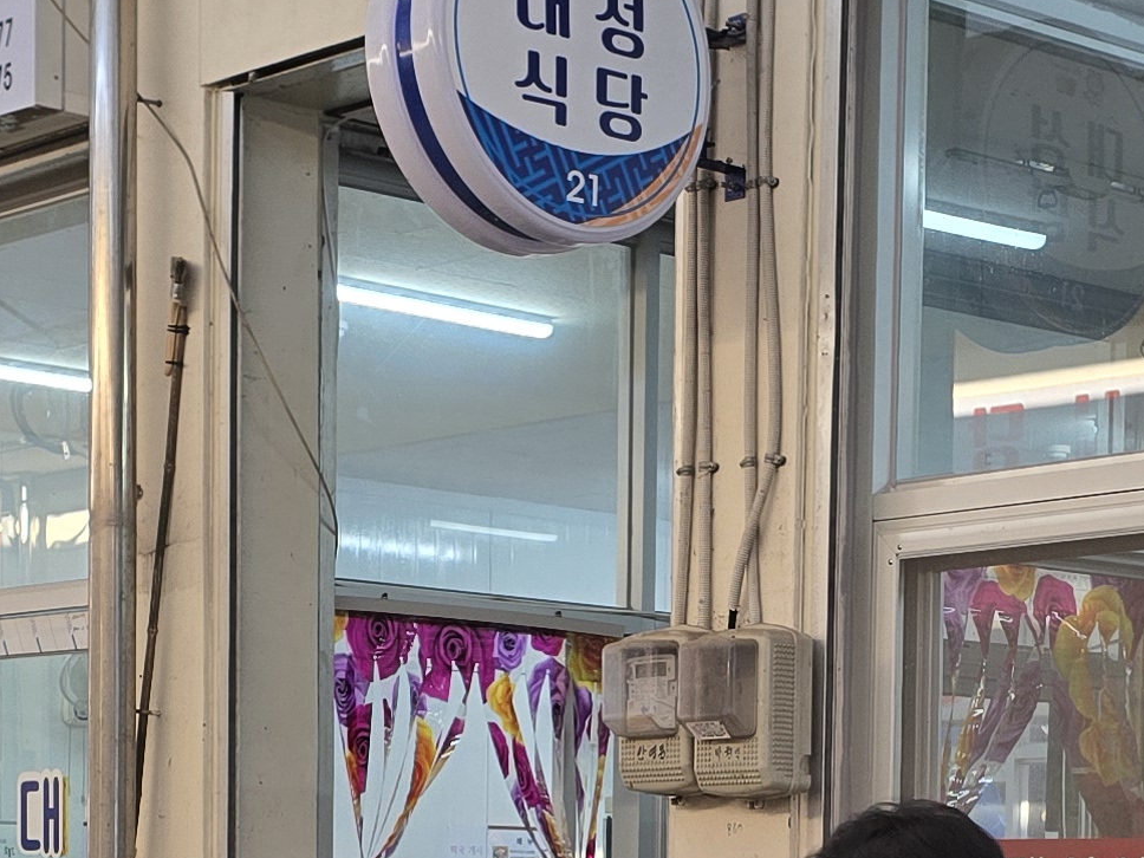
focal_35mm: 95
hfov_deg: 20.6
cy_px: 947
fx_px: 3140
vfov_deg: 15.2
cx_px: 697
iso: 80
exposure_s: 1/180
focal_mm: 6.3
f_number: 1.7
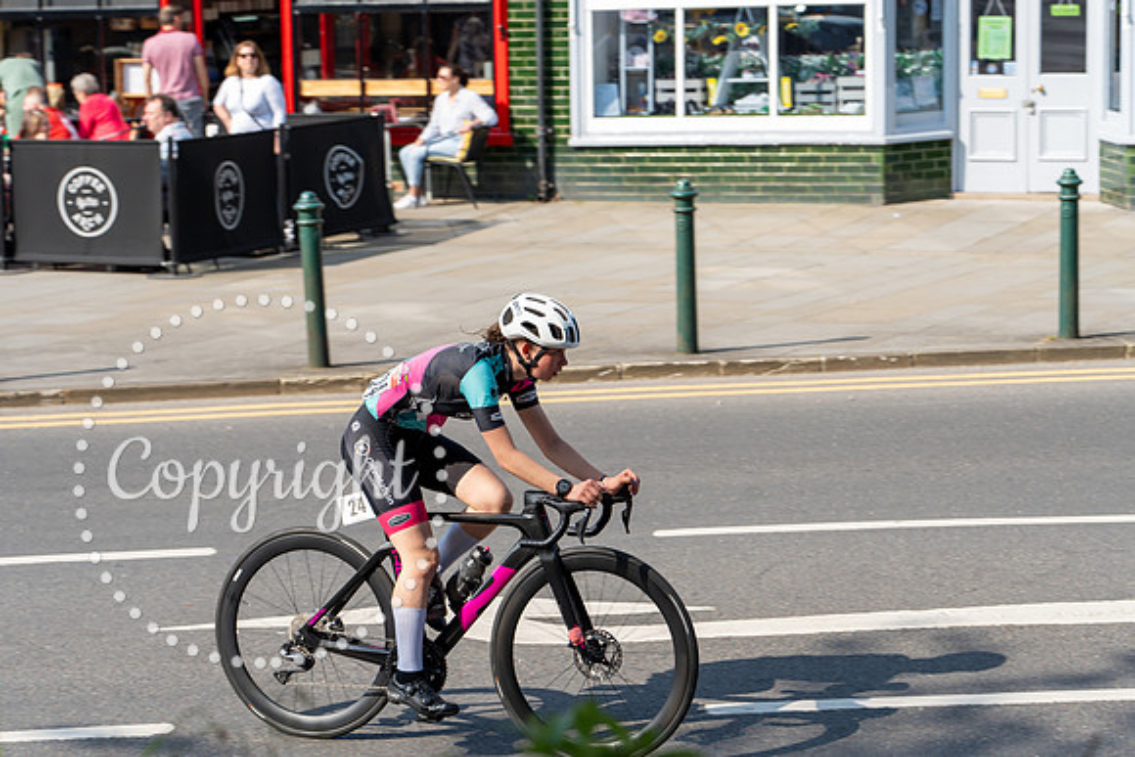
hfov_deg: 21.0
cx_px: 568
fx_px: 3059
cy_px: 378
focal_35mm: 97
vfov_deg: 14.1
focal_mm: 97
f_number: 5
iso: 200
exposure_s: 1/640
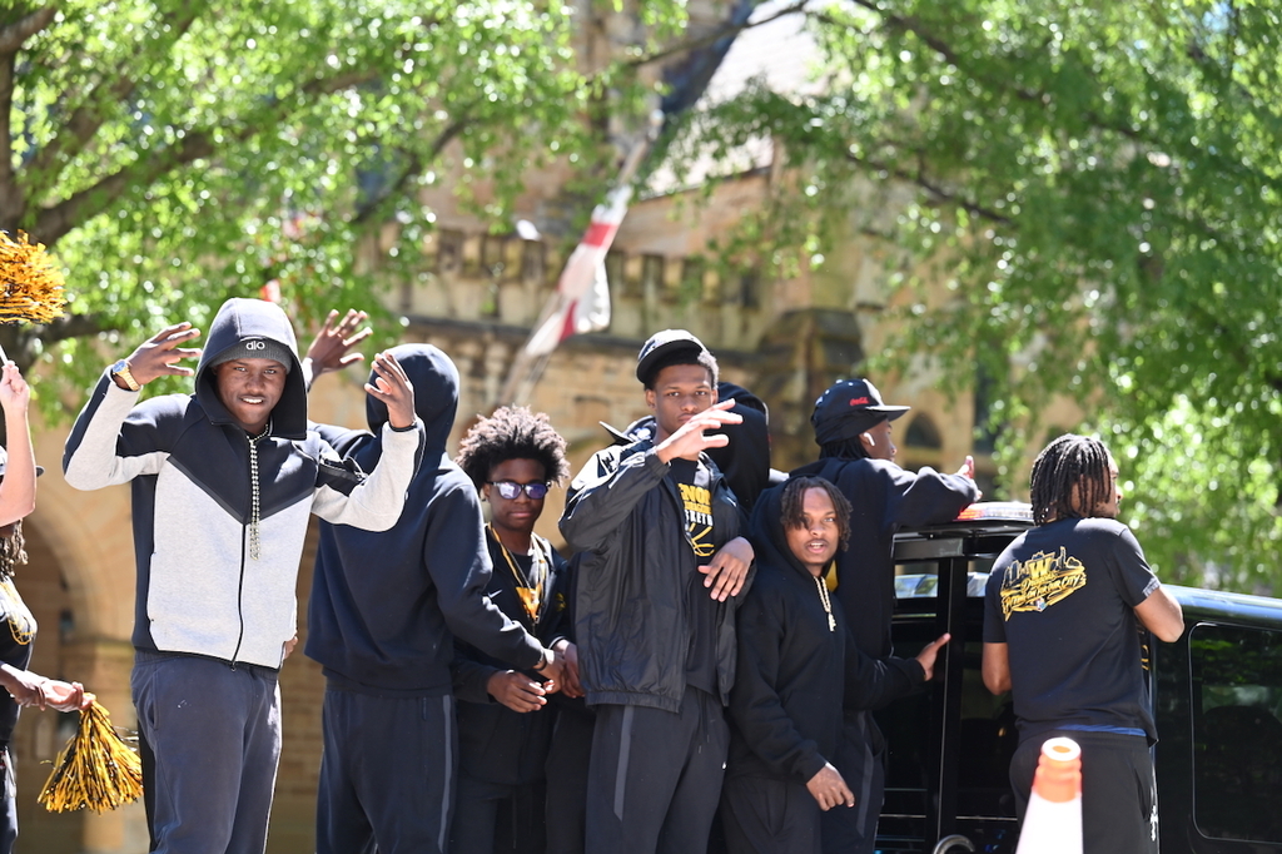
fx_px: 4094
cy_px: 427
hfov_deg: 17.8
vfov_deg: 11.9
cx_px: 641
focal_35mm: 115
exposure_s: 1/250
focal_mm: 115
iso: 250
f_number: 4
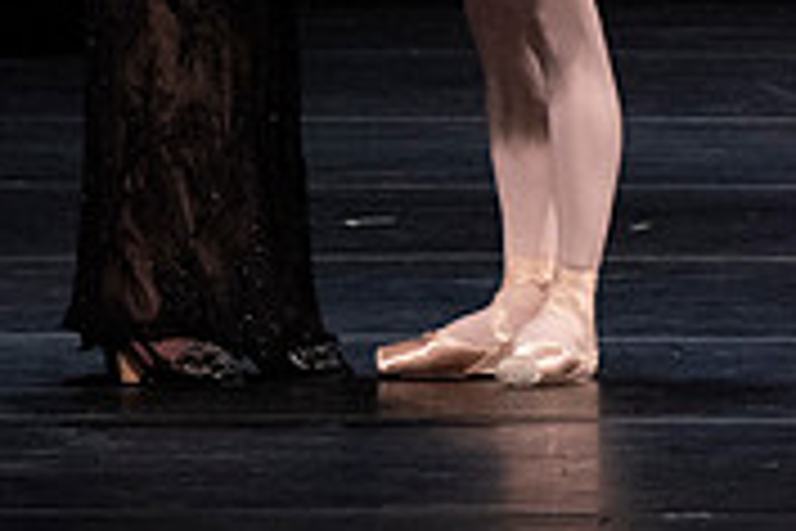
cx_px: 31
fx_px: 29008
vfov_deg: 1.0
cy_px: -304
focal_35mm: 1312
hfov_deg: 1.6
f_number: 13
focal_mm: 400
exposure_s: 1/320
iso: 12800
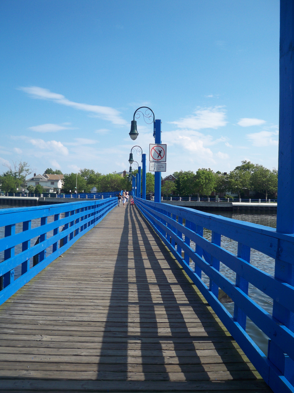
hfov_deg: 40.7
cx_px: 147
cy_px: 196
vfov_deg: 52.6
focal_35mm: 35
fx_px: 396
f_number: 8.7
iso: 64
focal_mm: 6.3
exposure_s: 1/125
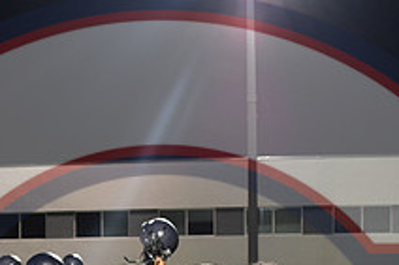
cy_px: 349
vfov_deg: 17.2
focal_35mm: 74
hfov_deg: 27.3
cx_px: 154
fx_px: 820
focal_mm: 18
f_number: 3.5
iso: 1400
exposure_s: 1/60
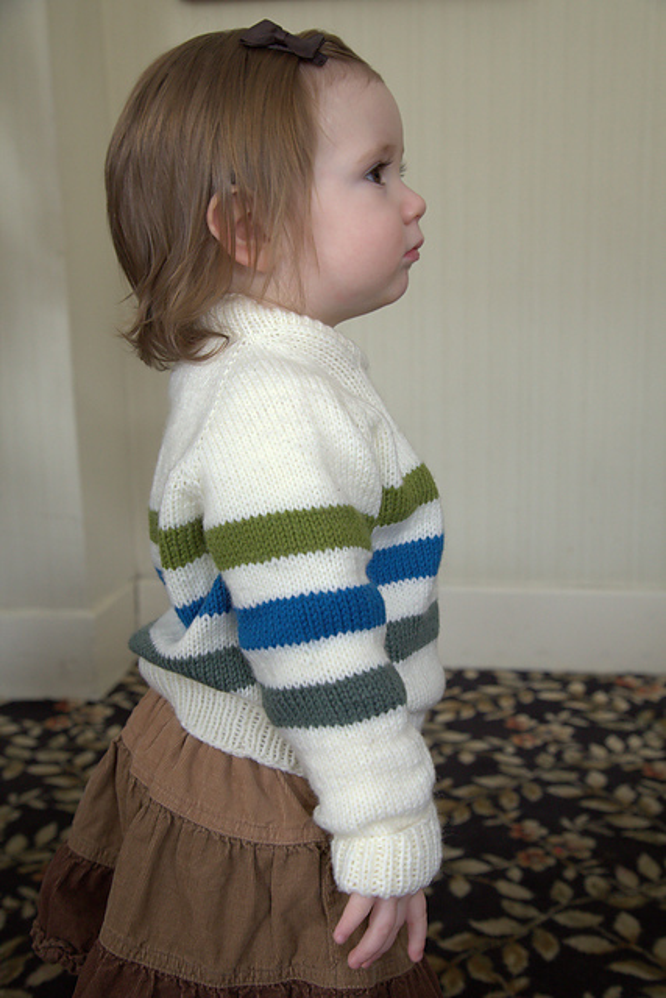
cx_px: 333
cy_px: 499
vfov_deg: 44.5
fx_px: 1220
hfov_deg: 30.5
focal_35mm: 44
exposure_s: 1/60
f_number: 7.1
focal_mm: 45
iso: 1600
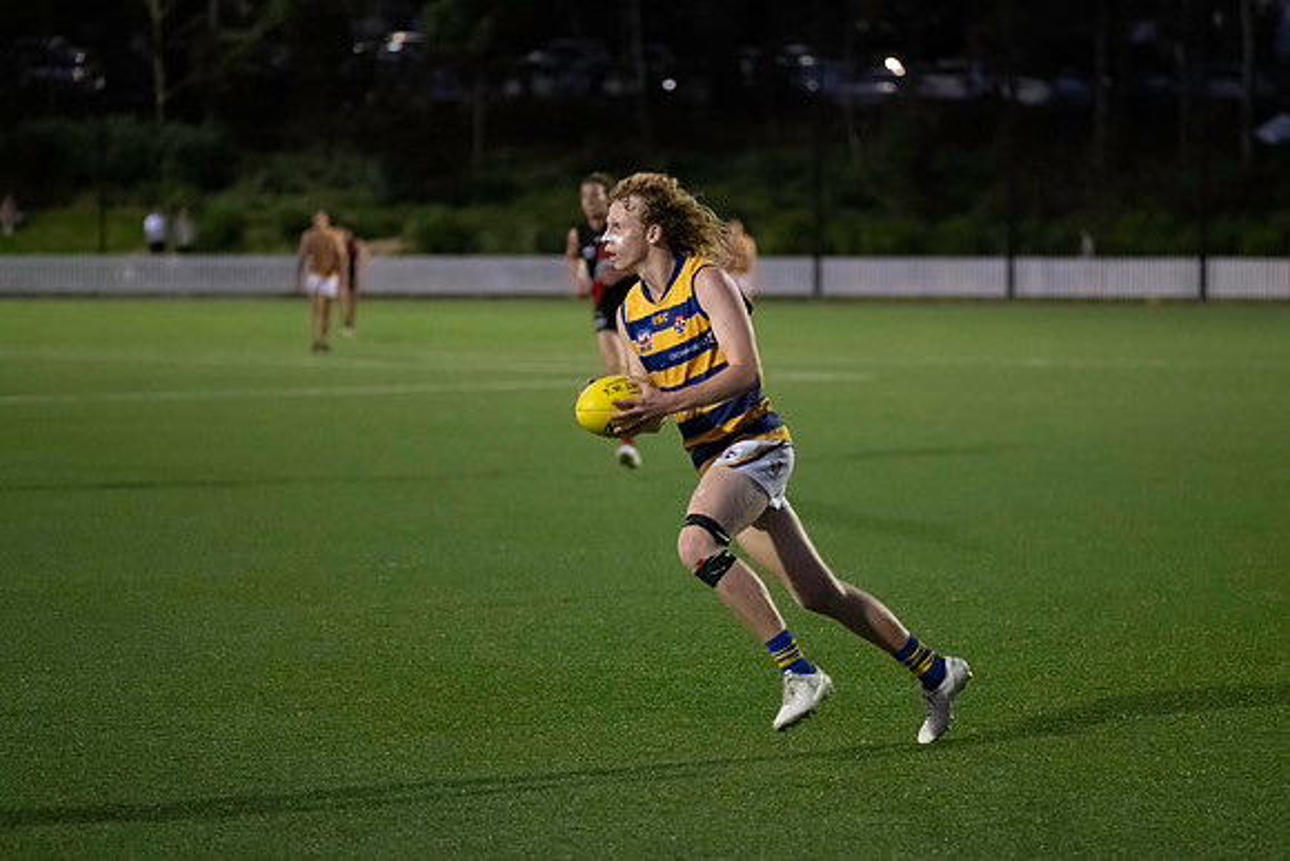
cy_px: 450
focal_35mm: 137
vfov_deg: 10.0
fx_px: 4914
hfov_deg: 15.0
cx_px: 725
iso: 10000
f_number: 2.8
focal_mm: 120
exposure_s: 1/800
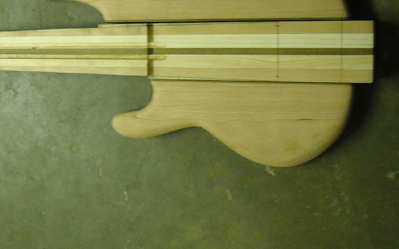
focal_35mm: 62
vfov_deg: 20.8
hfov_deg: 32.3
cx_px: 92
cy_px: 68
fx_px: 674
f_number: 2.8
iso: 400
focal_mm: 5.7
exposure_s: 1/24
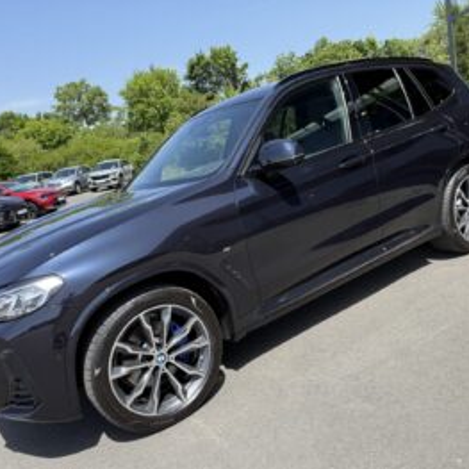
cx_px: 226
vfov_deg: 55.6
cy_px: 237
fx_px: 445
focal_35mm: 29
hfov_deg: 55.6
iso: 80
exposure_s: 1/2053
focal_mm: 6.76
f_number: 1.78
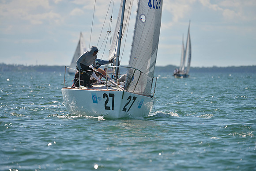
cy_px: 86
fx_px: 2418
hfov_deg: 6.1
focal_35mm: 340
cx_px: 128
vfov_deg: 4.0
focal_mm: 340
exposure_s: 1/2500
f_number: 4.5
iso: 200
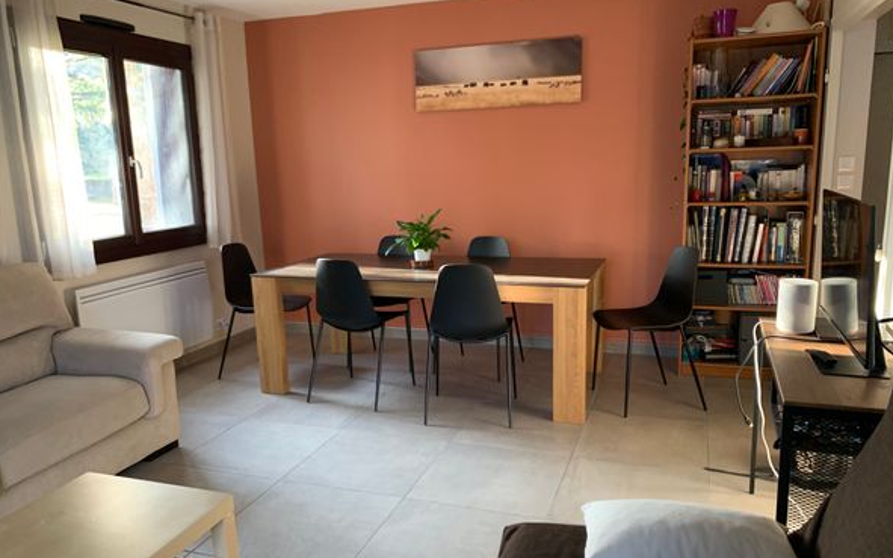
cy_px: 307
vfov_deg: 44.5
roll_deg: +0.9
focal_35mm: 28
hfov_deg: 66.5
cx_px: 444
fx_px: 681
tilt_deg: -11.0
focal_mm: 4.25
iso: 250
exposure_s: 1/60
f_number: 1.8
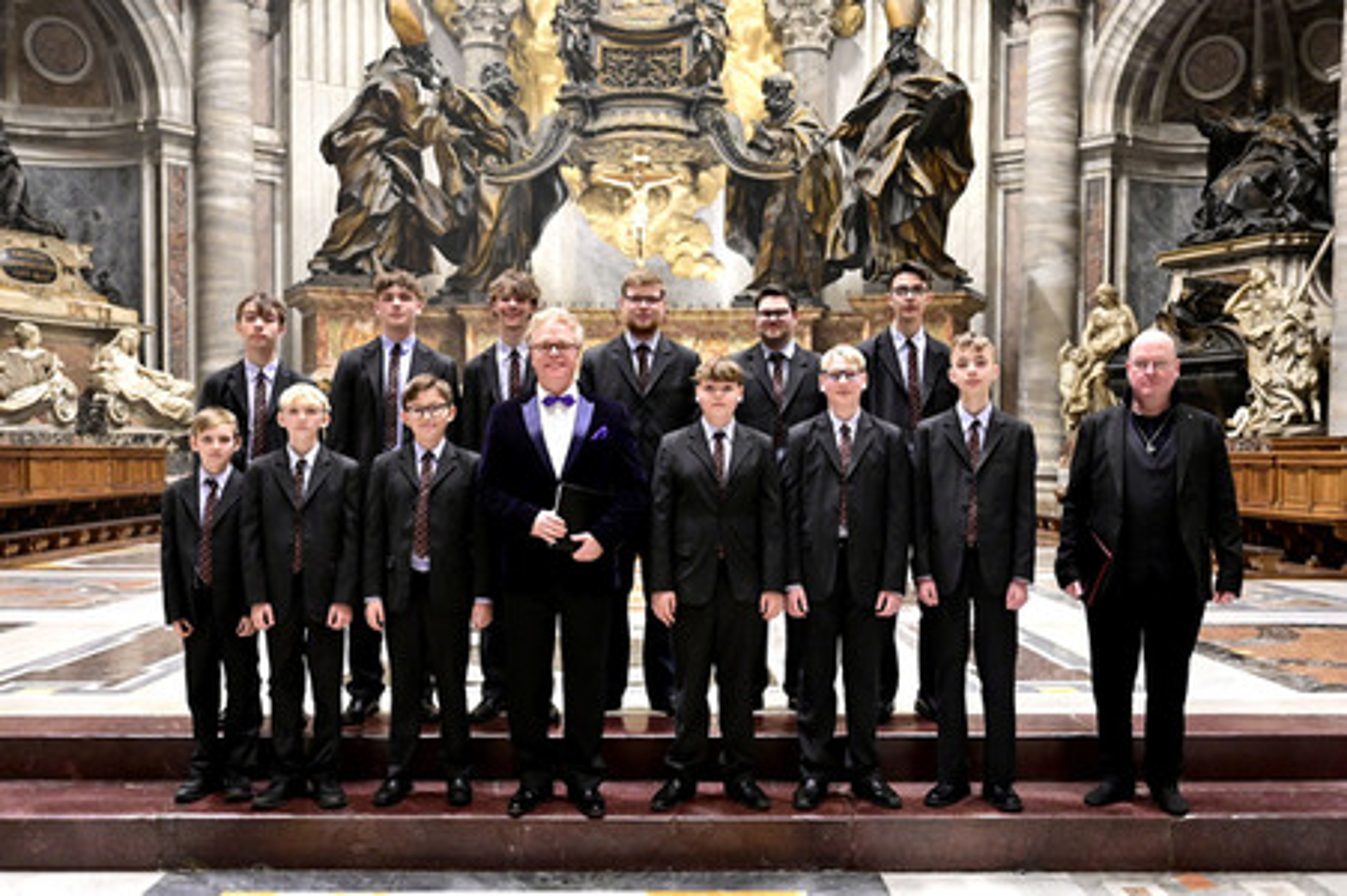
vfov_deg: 44.9
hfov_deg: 63.7
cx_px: 674
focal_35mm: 29
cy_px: 448
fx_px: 1084
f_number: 2.8
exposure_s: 1/200
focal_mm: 29
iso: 5000
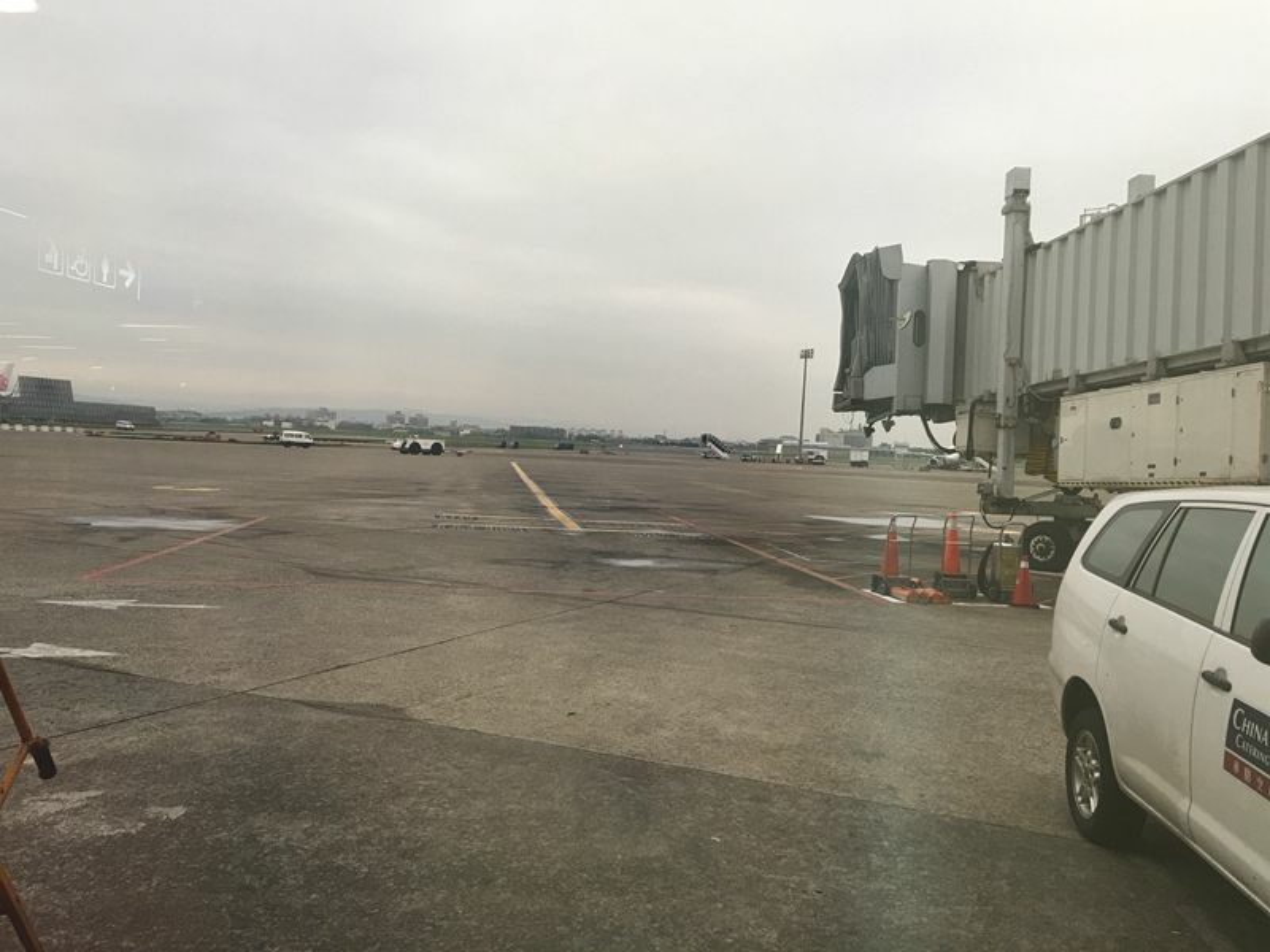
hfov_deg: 61.7
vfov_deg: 48.2
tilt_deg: -1.1
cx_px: 635
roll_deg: -2.9
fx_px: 1064
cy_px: 476
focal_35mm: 29
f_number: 2.2
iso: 25
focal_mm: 4.15
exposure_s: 1/40
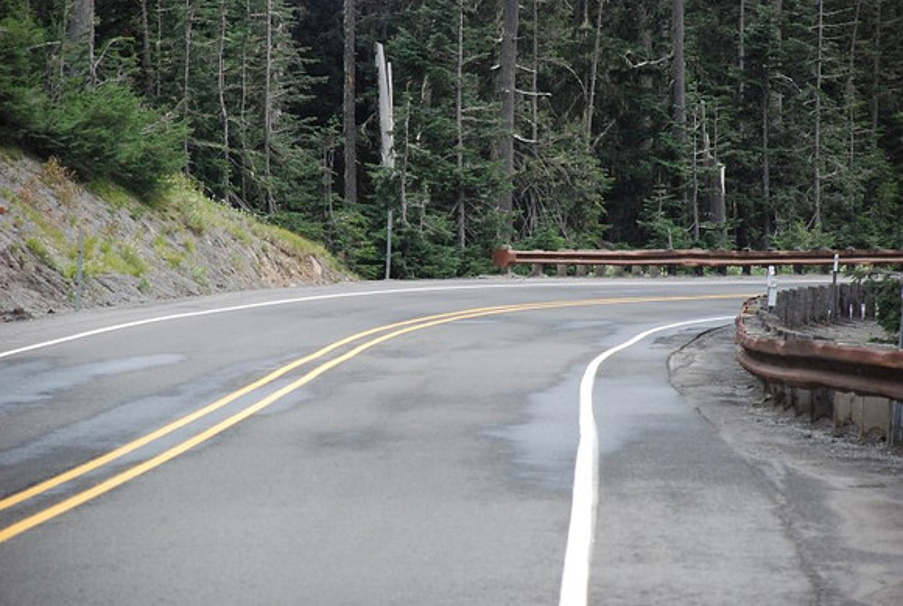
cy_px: 303
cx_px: 452
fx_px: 5088
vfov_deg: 6.8
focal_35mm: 202
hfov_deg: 10.1
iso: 1600
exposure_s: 1/1600
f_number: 5.6
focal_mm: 135
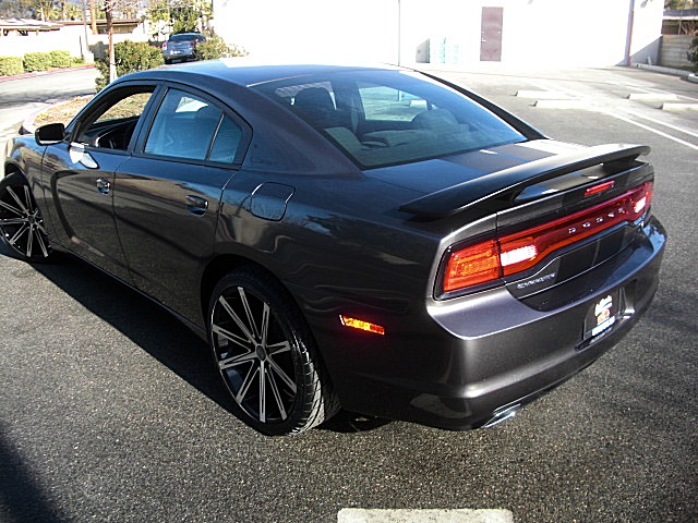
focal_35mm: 36
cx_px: 349
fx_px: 726
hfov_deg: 51.4
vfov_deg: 39.7
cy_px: 262
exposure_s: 1/250
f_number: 2.8
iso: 50
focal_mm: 6.3
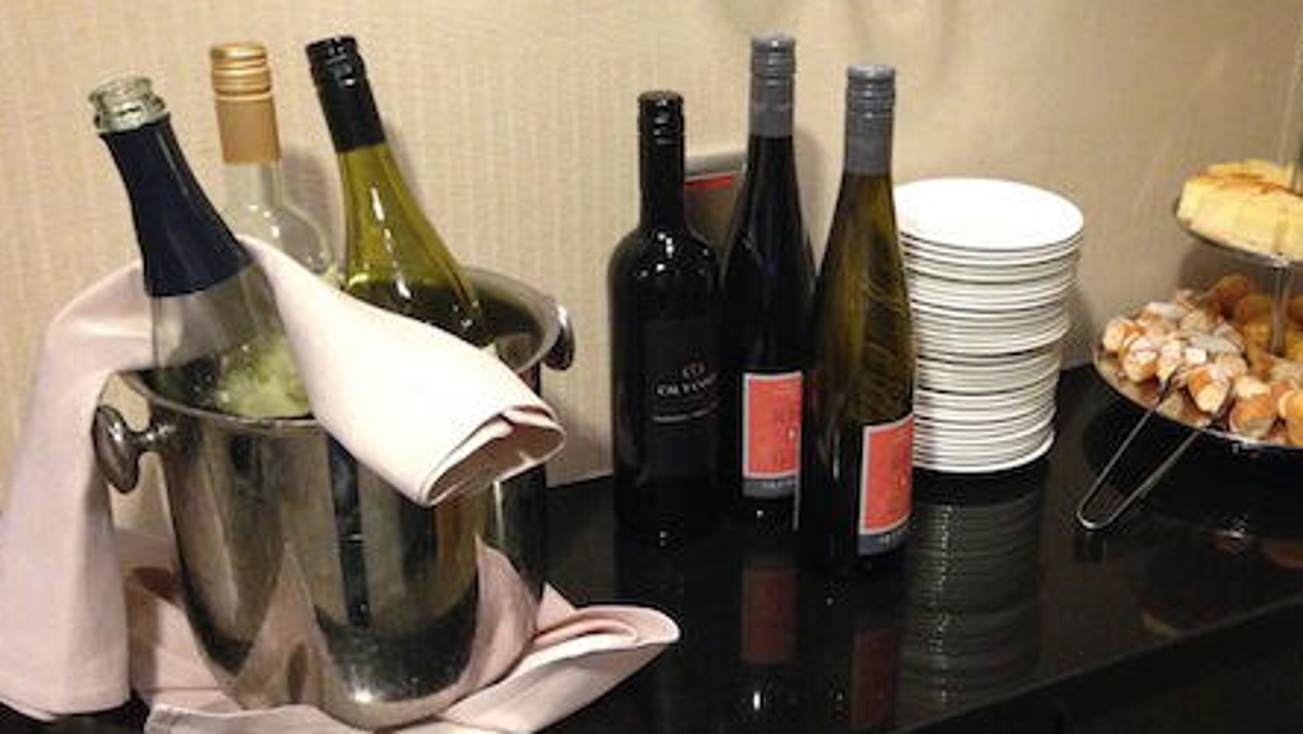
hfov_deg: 43.5
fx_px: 1624
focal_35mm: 47
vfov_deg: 25.5
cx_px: 784
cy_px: 374
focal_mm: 4.12
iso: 400
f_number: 2.4
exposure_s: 1/20
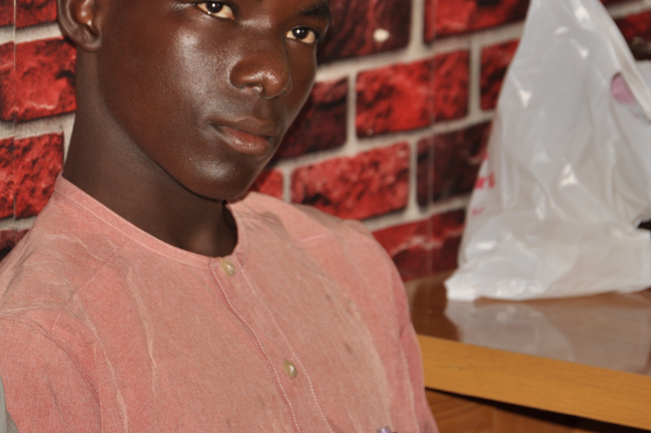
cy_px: 126
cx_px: 200
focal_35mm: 239
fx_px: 4313
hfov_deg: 8.6
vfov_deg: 5.7
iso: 200
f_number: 5.6
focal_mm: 105
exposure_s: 1/60
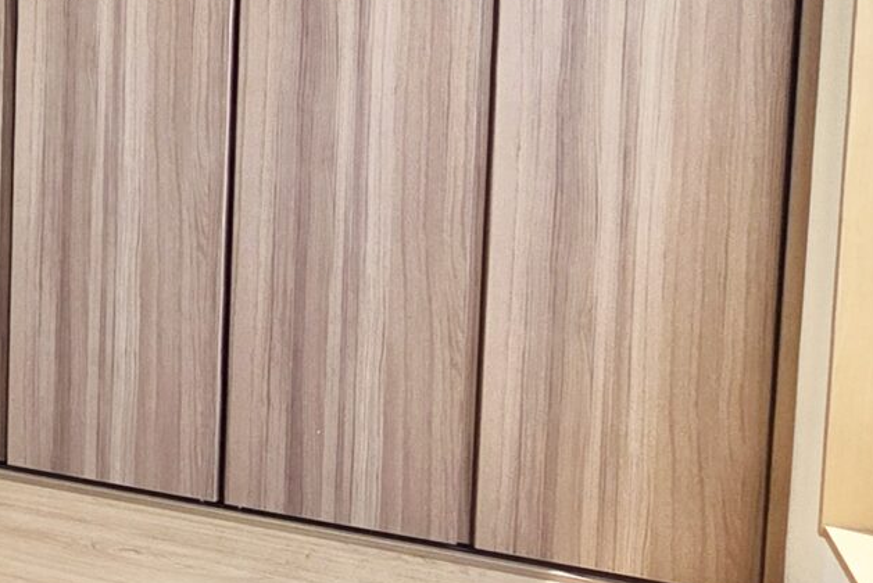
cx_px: -629
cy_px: 46
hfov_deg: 23.1
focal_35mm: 55
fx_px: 1334
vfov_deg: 23.9
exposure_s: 1/359
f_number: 2.2
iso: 125
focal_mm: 2.2
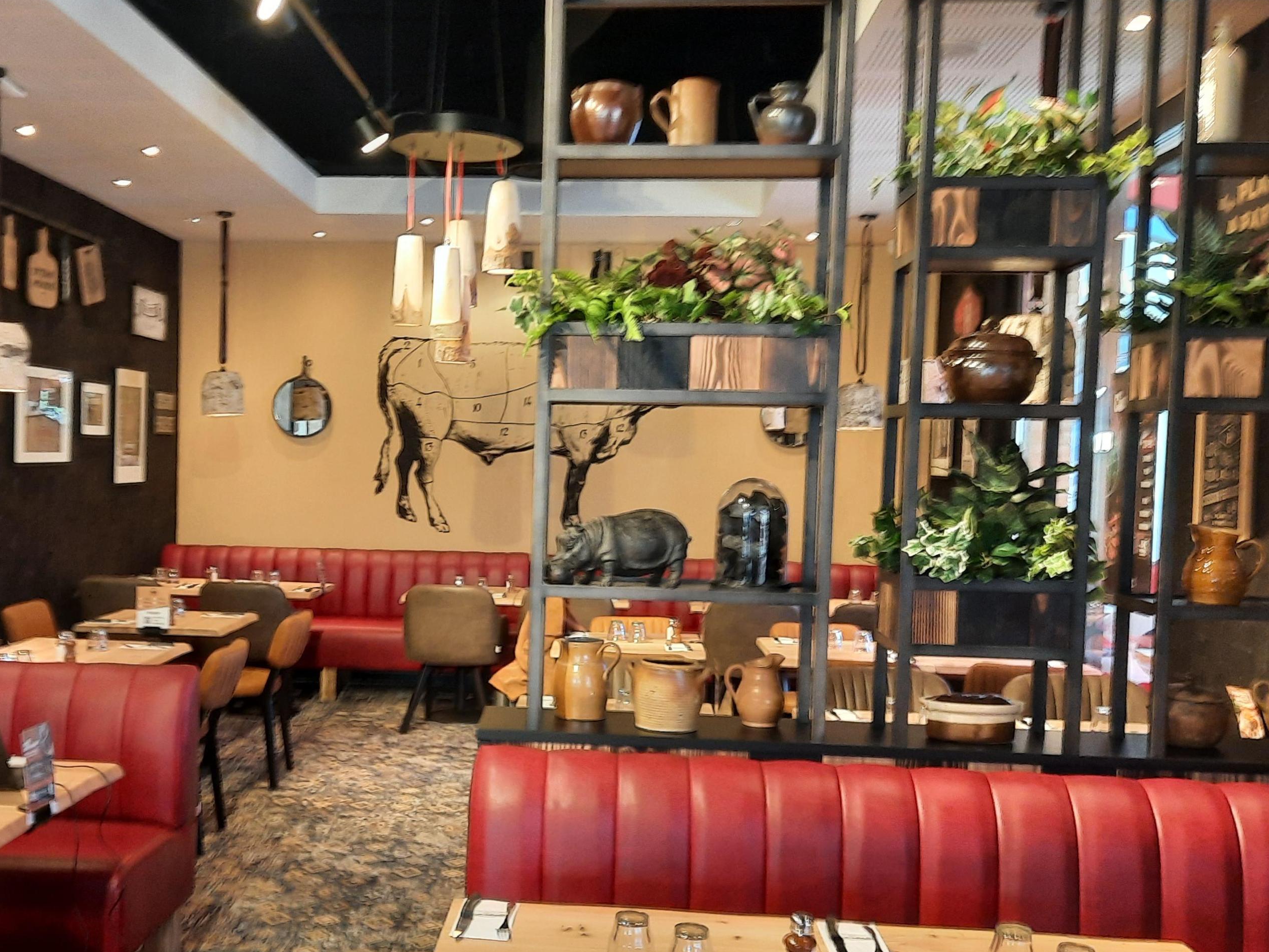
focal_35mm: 38
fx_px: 1393
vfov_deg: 37.7
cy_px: 544
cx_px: 481
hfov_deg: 48.5
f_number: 2
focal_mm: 4.6
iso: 200
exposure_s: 1/50
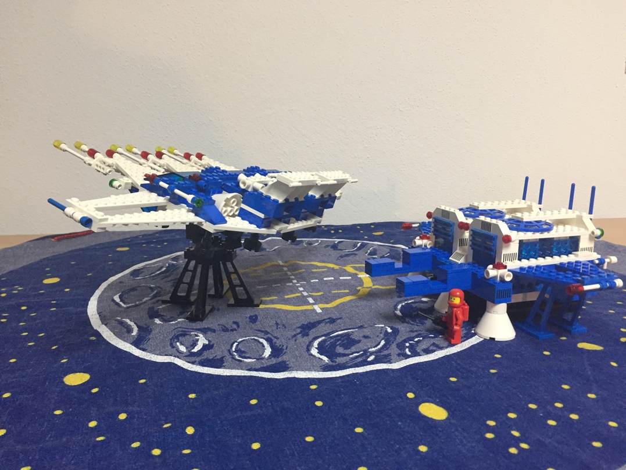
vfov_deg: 48.2
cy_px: 235
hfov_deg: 61.7
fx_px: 524
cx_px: 313
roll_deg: +0.9
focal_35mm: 29
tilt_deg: -12.3
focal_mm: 4.15
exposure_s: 1/30
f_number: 2.2
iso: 125
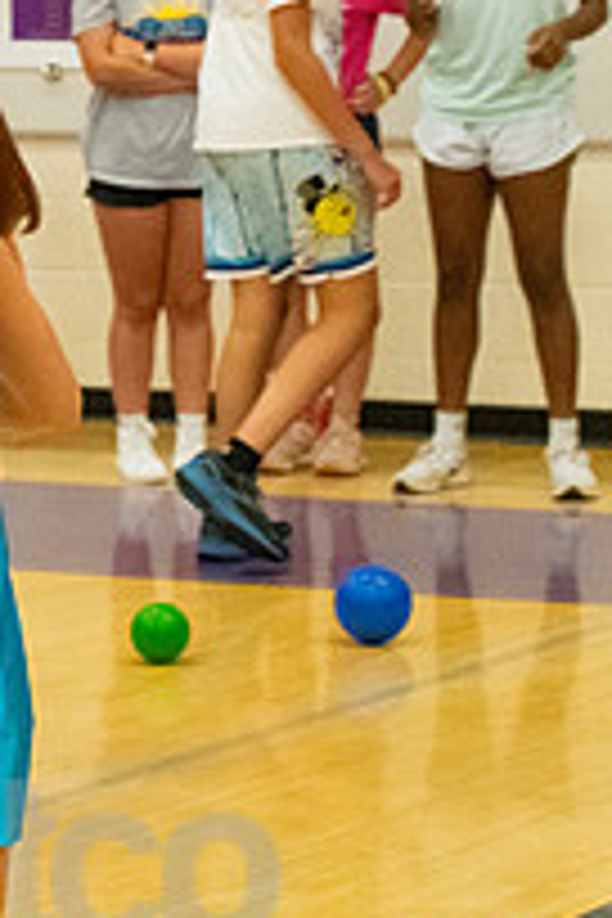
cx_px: -495
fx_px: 5788
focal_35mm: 227
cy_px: 308
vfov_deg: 9.1
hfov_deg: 5.9
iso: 6400
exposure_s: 1/800
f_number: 4.5
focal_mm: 80
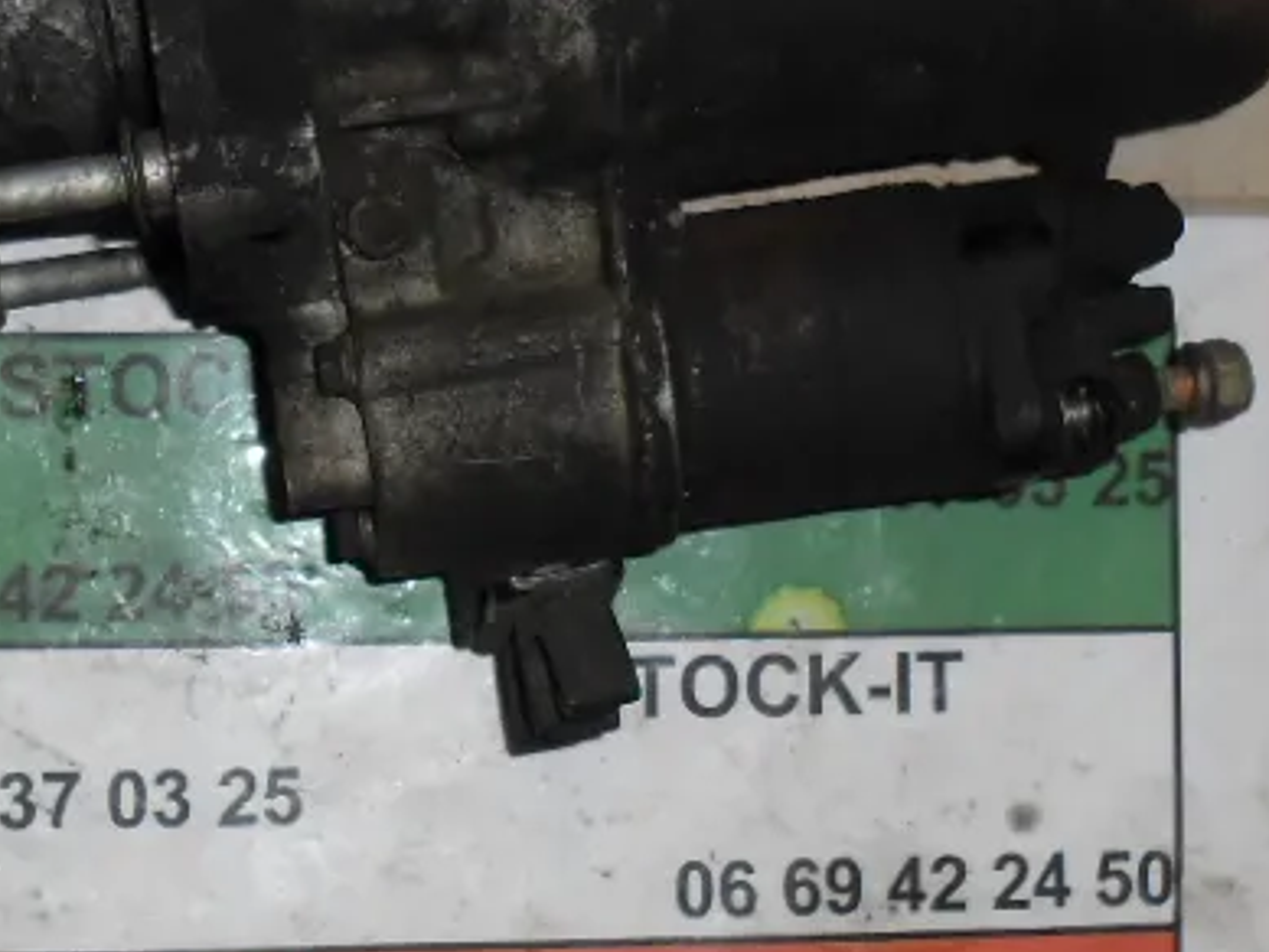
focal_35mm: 71
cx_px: 496
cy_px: 453
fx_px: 2604
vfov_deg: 20.7
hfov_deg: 27.3
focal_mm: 4.9
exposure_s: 1/45
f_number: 3.5
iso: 80
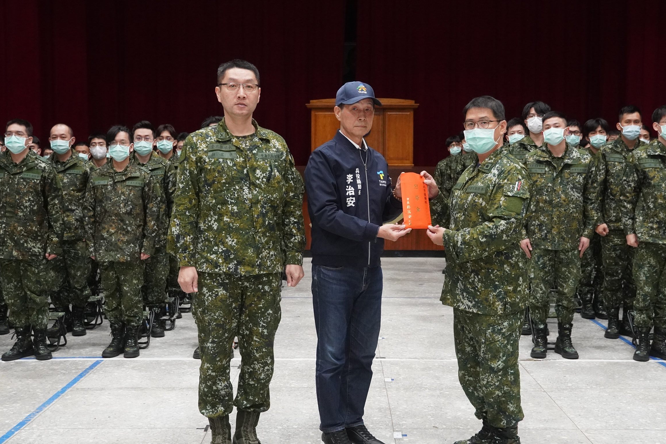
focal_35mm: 52
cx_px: 355
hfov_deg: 38.2
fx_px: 962
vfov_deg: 26.0
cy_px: 240
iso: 3200
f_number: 5
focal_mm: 32
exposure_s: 1/160
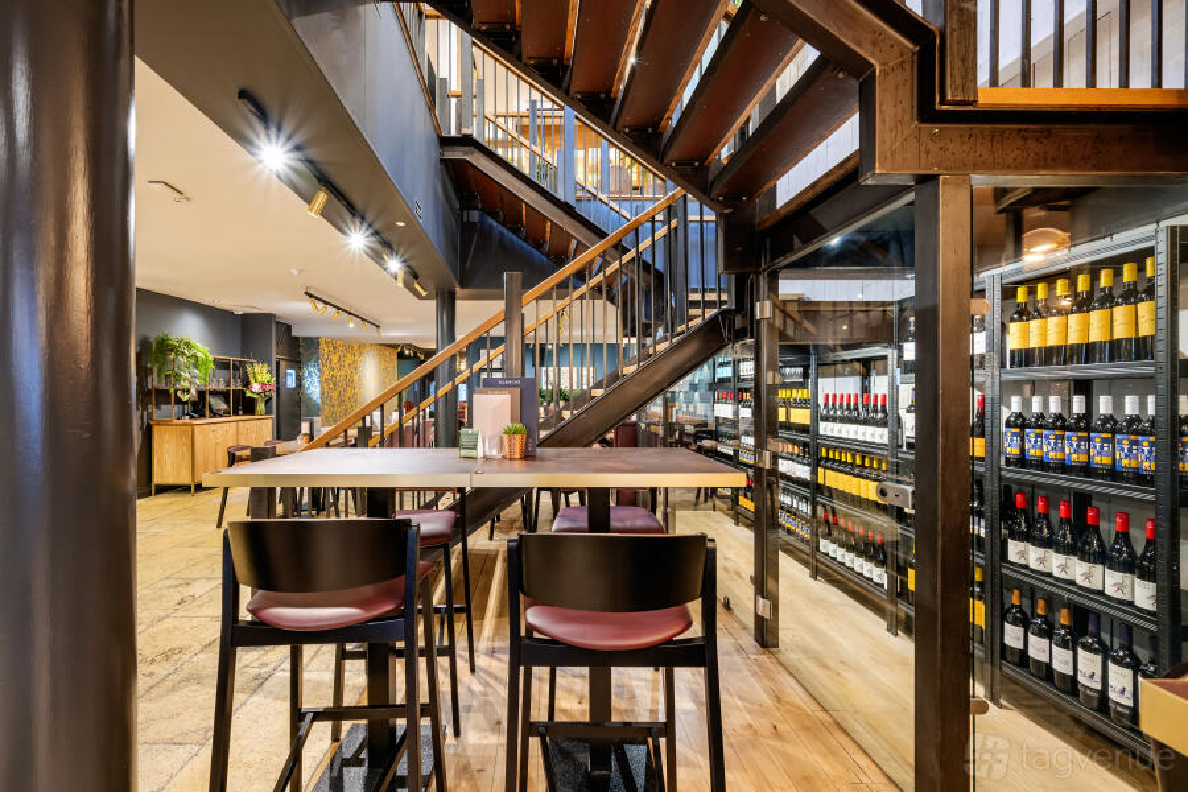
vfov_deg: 81.2
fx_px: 462
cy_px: 396
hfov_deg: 104.3
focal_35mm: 14
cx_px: 594
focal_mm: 14
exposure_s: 1/1.67
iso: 400
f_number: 9
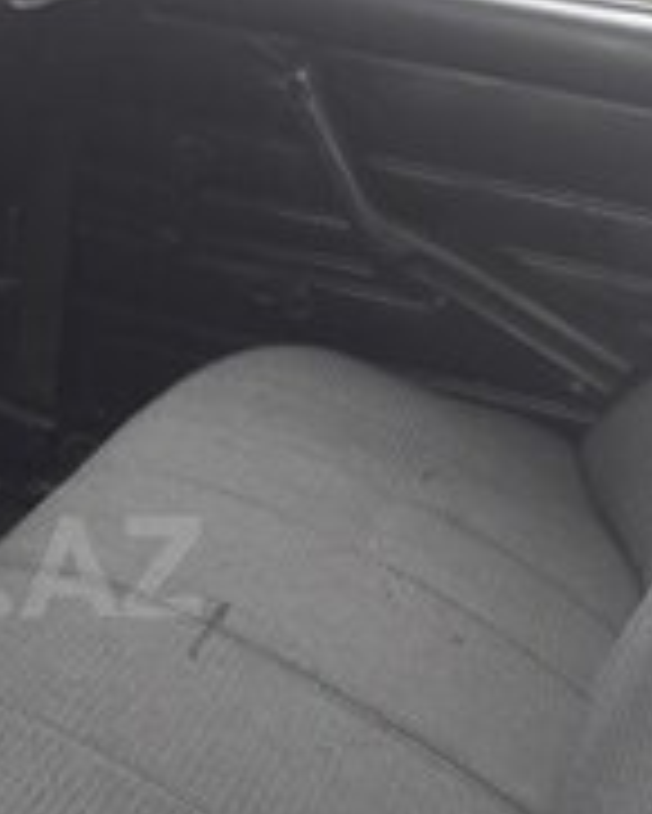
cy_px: 567
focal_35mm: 75
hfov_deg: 19.2
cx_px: -144
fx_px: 1808
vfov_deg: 25.2
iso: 50
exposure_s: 1/33
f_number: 1.9
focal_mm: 3.7
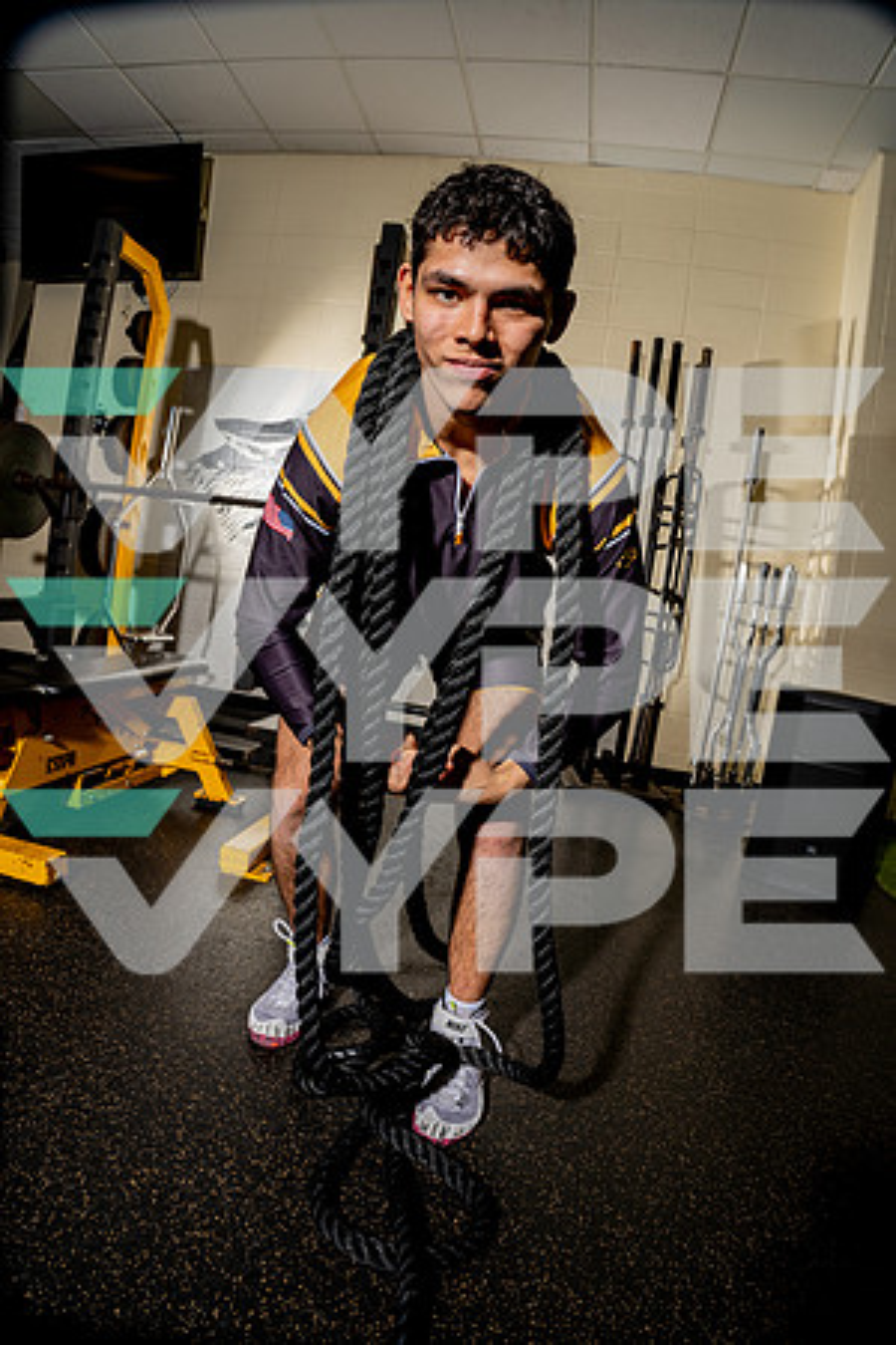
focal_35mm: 20
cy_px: 672
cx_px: 448
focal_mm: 20
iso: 100
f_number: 8
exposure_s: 1/200
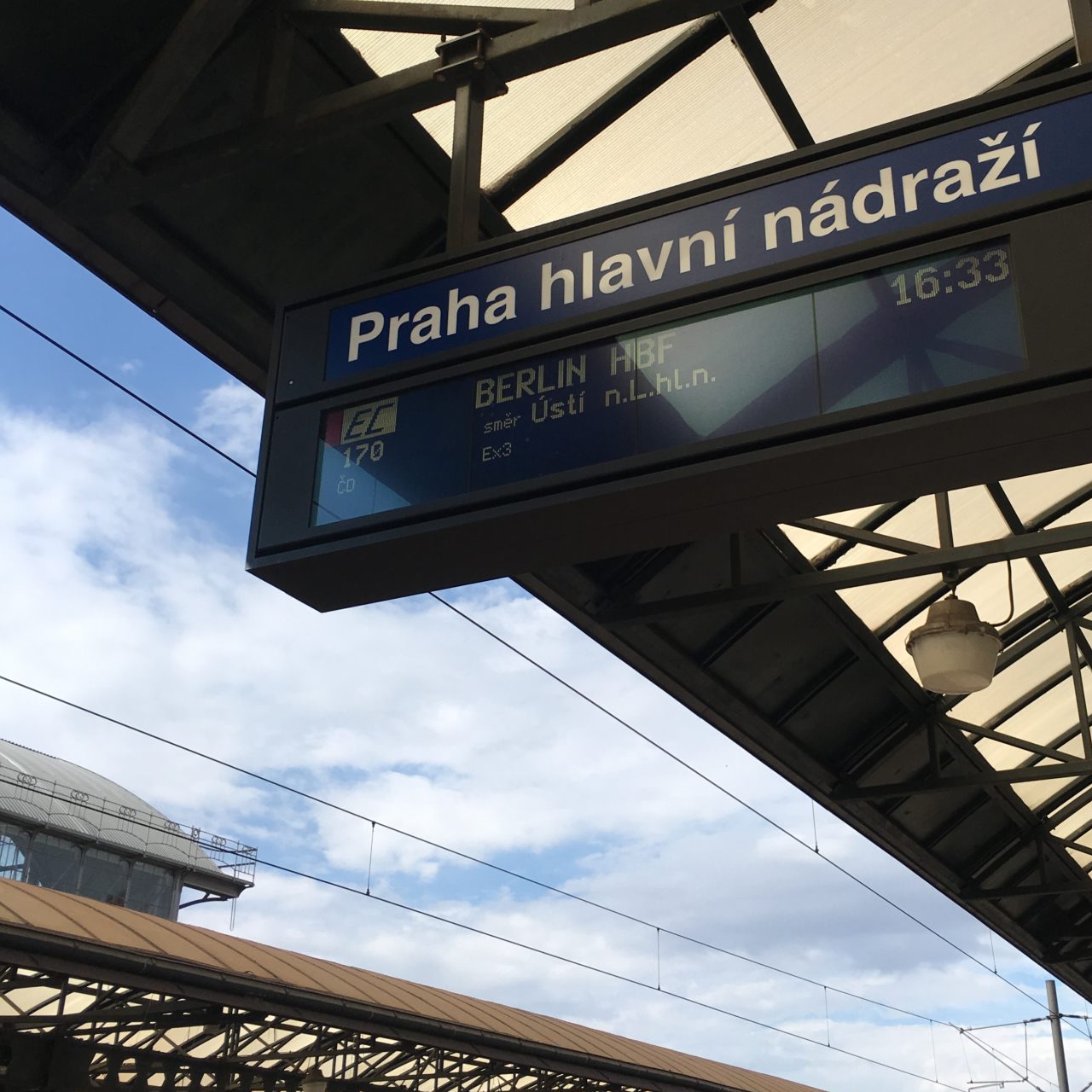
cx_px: 654
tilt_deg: +27.2
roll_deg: +0.2
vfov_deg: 40.9
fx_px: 1463
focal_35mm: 41
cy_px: 485
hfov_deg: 40.7
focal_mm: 4.15
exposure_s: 1/1789
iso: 25
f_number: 2.2
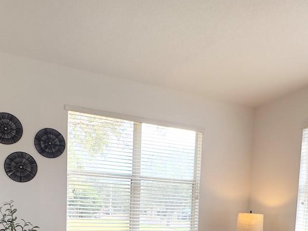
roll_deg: -2.1
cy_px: 232
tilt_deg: -5.1
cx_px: 166
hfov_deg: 52.6
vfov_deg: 36.5
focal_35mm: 35
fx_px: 311
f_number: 2.2
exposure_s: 1/152
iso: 40
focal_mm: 2.22
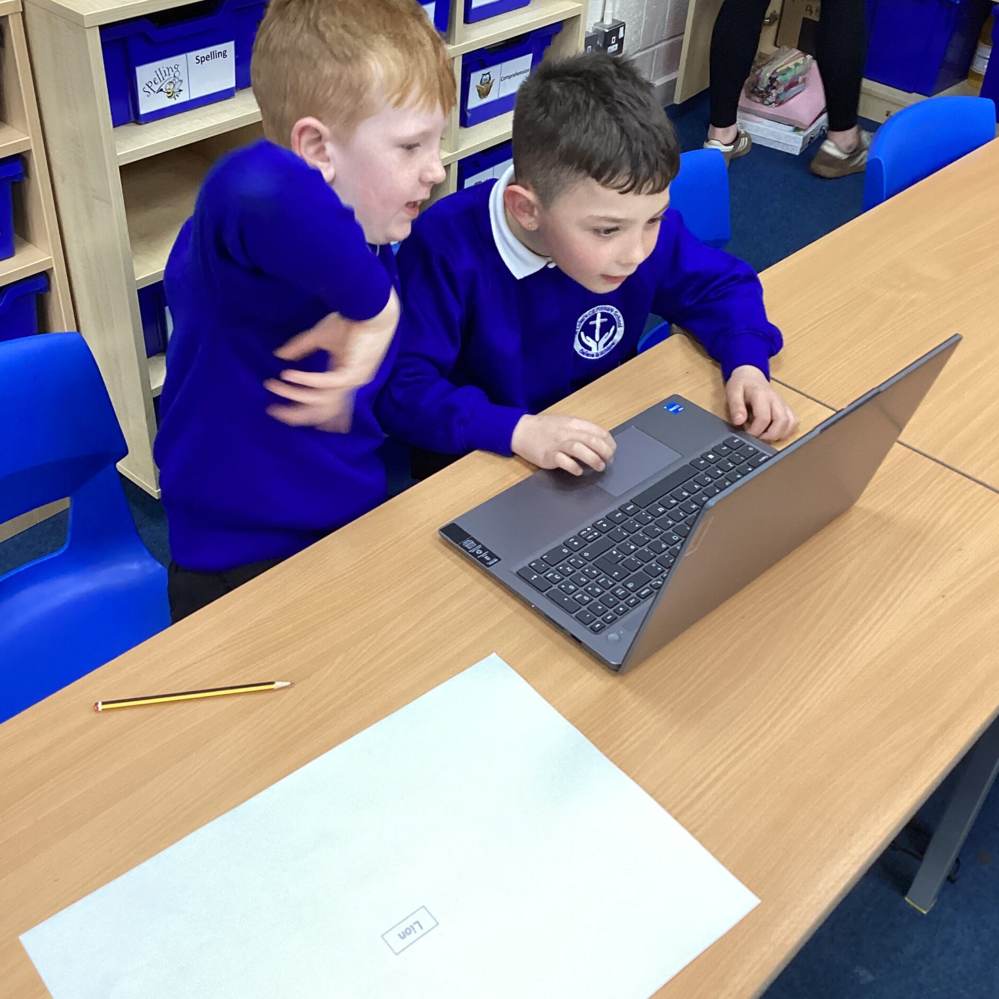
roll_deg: -3.9
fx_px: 1208
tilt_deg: -37.5
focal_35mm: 37
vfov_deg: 44.8
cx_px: 503
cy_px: 426
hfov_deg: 44.9
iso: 125
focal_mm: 3.3
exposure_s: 1/50
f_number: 2.4
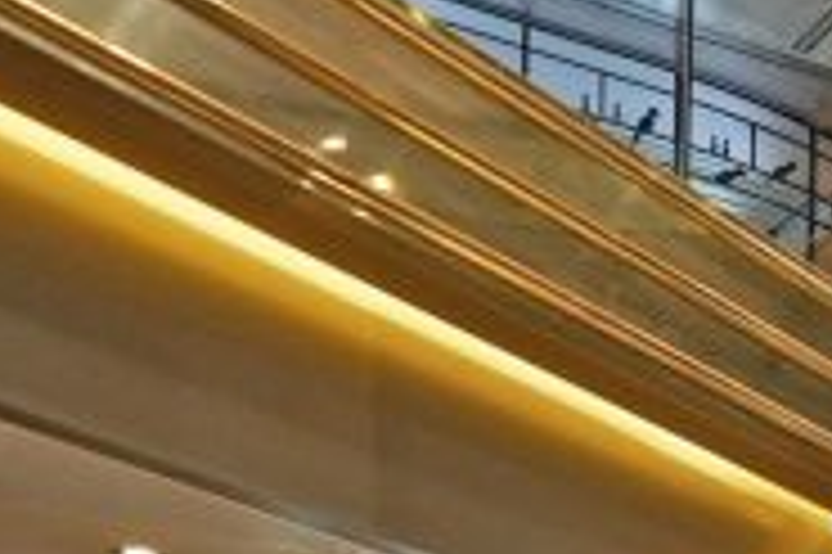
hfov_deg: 12.7
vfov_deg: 12.6
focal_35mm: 91
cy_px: 1207
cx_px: 2294
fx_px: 2101
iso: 2000
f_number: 2.8
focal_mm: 14
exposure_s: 1/160
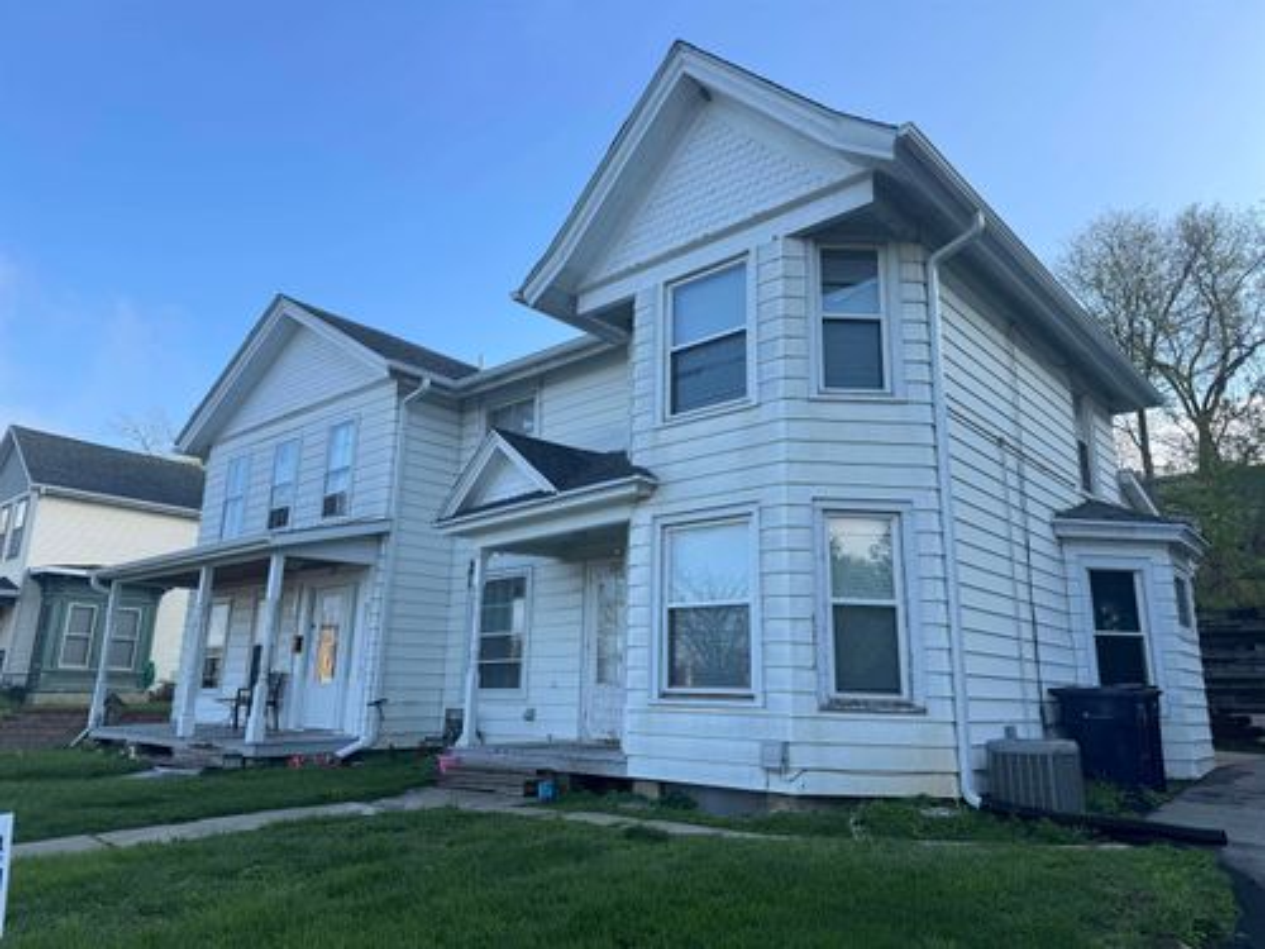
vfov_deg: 56.8
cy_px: 474
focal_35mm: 24
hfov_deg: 71.6
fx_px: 877
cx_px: 632
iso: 80
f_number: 1.78
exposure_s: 1/1923
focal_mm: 6.76
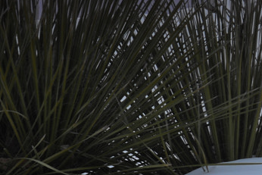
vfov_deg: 4.8
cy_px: -33
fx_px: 2068
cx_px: 557
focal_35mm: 284
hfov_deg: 7.0
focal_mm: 48
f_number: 16
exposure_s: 15
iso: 100
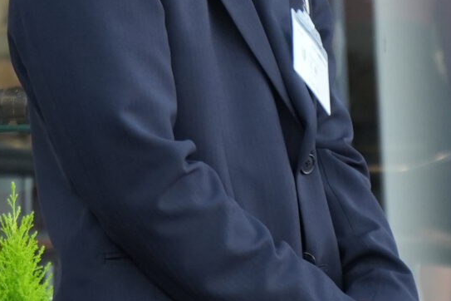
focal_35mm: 509
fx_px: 6376
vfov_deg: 2.7
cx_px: -515
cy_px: -118
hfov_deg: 4.0
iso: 640
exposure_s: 1/125
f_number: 5
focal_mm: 72
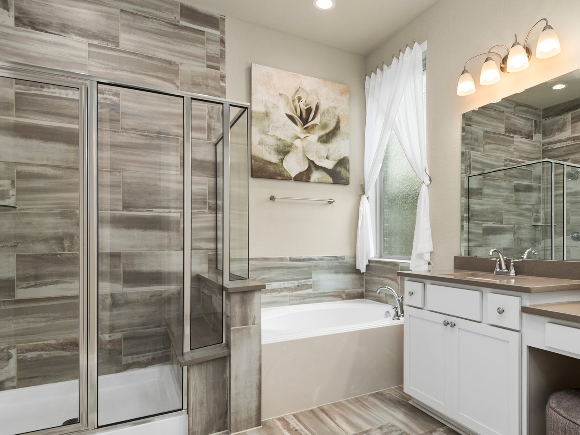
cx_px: 351
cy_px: 236
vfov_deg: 61.0
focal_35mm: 22
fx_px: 369
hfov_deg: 75.5
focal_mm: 16
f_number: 7.1
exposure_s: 1/25
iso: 400
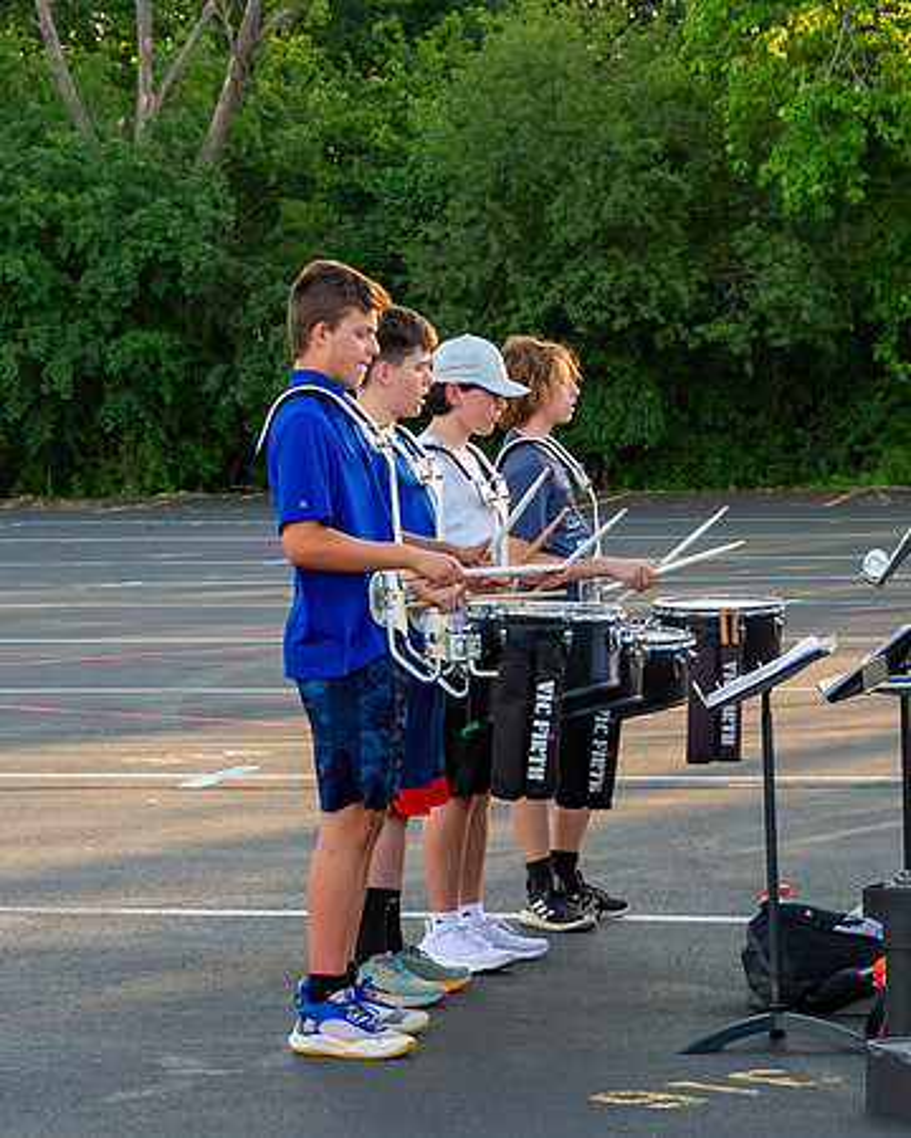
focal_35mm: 147
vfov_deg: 13.1
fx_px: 4948
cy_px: 495
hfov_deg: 10.5
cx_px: 481
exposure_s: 1/1000
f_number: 6.3
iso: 1250
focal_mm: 70
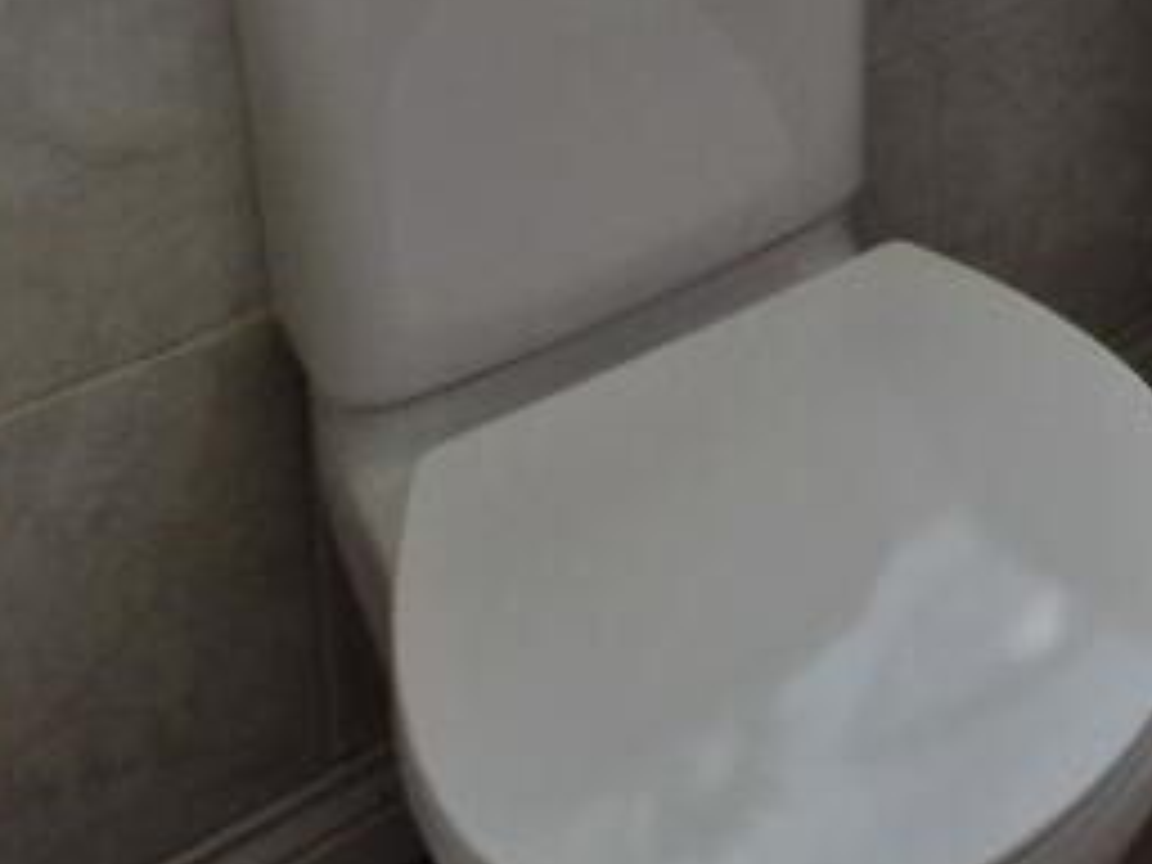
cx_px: 1886
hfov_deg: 24.5
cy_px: -756
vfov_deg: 19.5
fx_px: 1731
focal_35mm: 52
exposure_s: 1/106
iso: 50
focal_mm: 2.2
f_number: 2.2
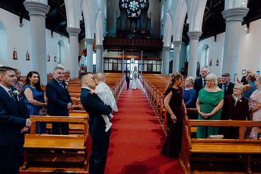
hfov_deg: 73.7
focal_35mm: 24
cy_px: 87
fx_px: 174
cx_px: 130
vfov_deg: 53.2
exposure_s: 1/200
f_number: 3.5
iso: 3200
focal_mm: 24
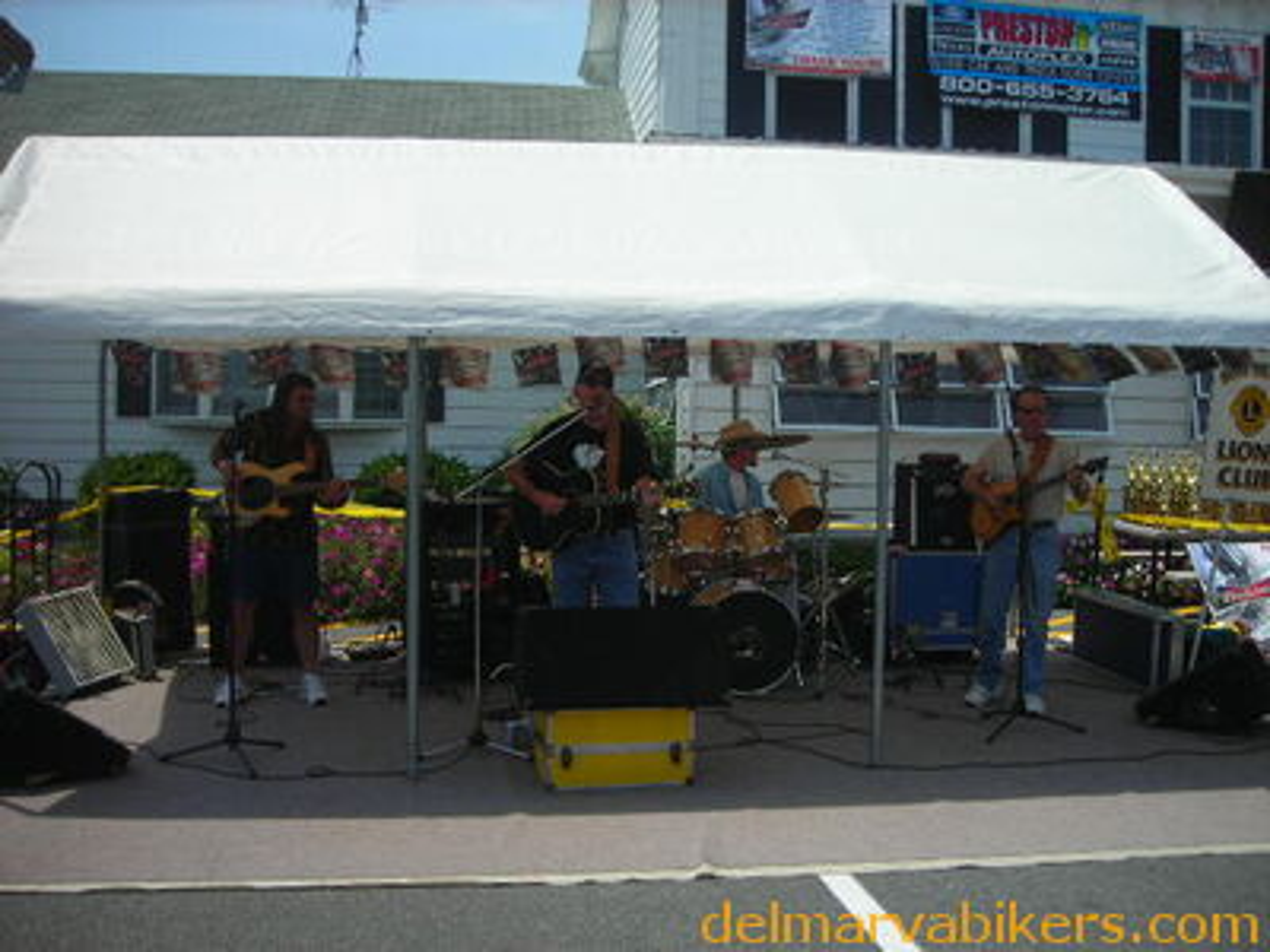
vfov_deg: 37.7
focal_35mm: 38
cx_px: 635
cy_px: 476
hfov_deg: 49.0
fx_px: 1394
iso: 50
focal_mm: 6.3
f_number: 6.4
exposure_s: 1/250
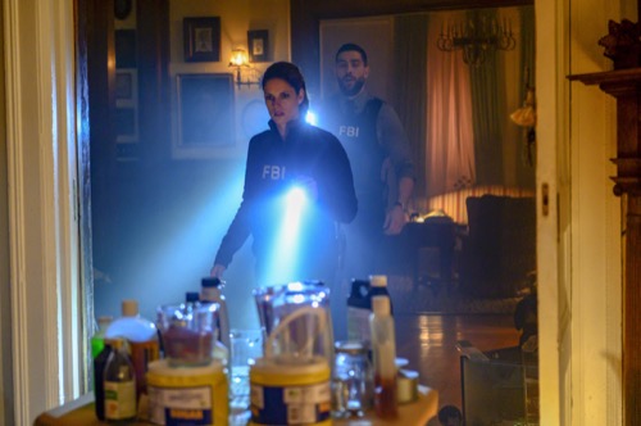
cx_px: 320
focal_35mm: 70
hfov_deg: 28.9
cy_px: 213
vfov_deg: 19.4
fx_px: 1245
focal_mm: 70
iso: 6400
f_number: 4
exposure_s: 1/60
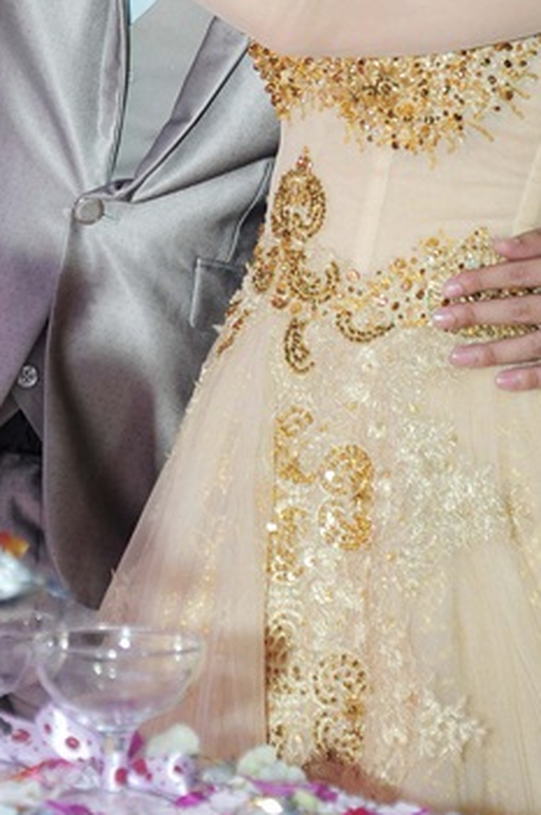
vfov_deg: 14.0
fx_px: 3255
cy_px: -35
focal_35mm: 144
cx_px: 244
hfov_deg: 9.5
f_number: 4.2
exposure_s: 1/50
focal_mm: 56
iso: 400
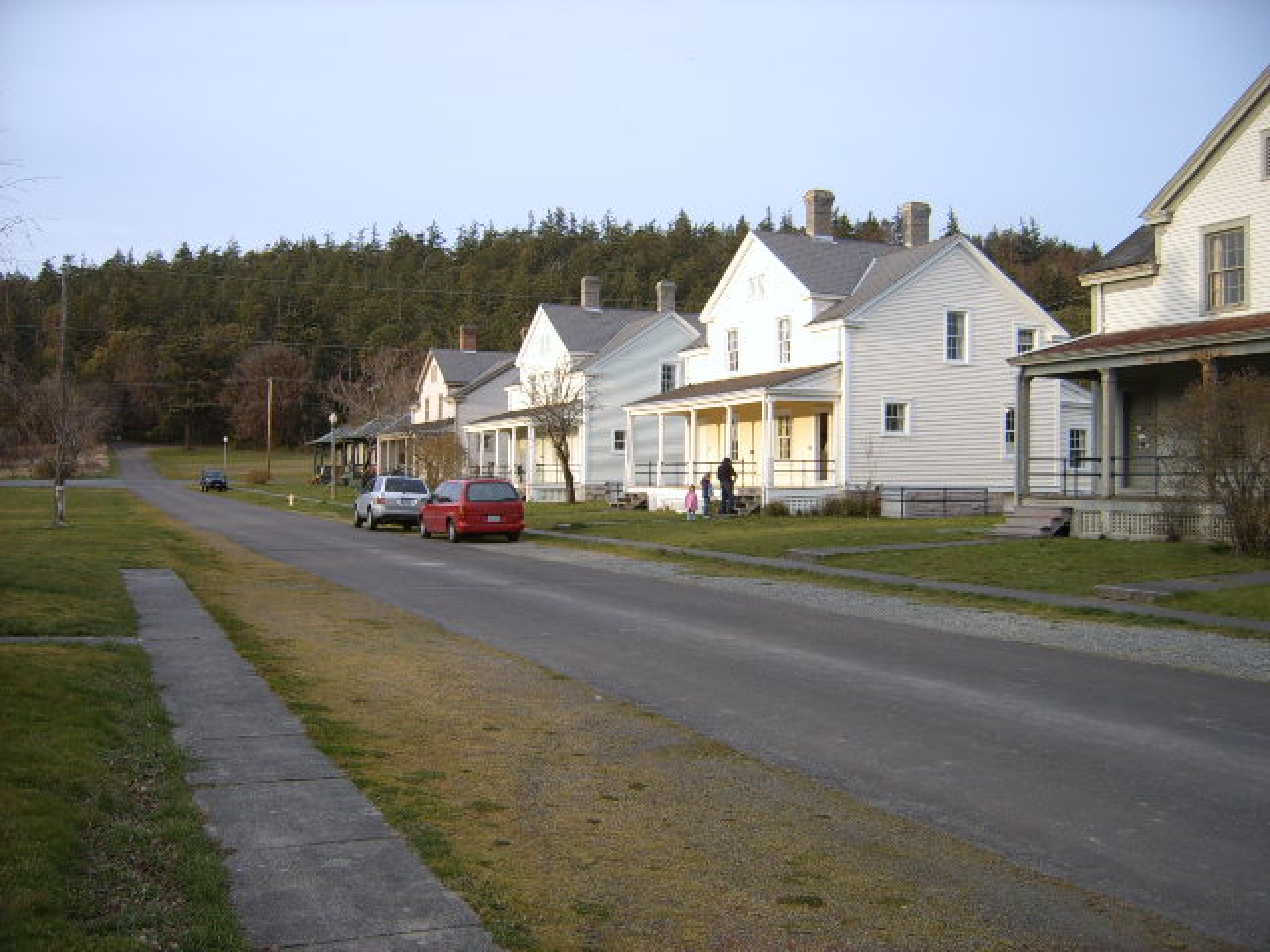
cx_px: 635
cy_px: 476
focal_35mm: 35
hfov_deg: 52.6
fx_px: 1284
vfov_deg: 40.7
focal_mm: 5.8
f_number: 2.8
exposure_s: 1/250
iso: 50
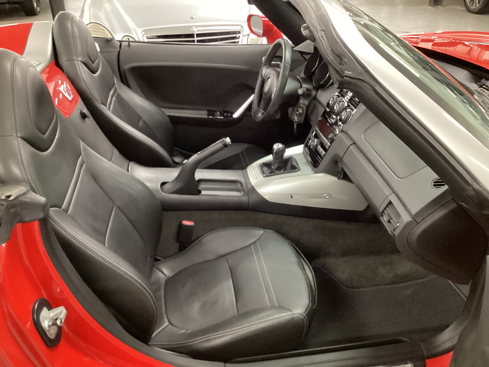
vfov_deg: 45.4
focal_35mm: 31
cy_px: 184
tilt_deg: -32.1
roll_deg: +1.4
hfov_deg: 58.4
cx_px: 244
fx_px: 438
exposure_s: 1/30
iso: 640
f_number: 2.4
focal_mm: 3.3
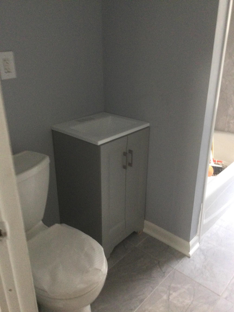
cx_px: 117
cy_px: 156
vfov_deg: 58.4
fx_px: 279
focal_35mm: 31
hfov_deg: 45.4
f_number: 2.4
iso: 200
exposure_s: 1/24
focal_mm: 3.3
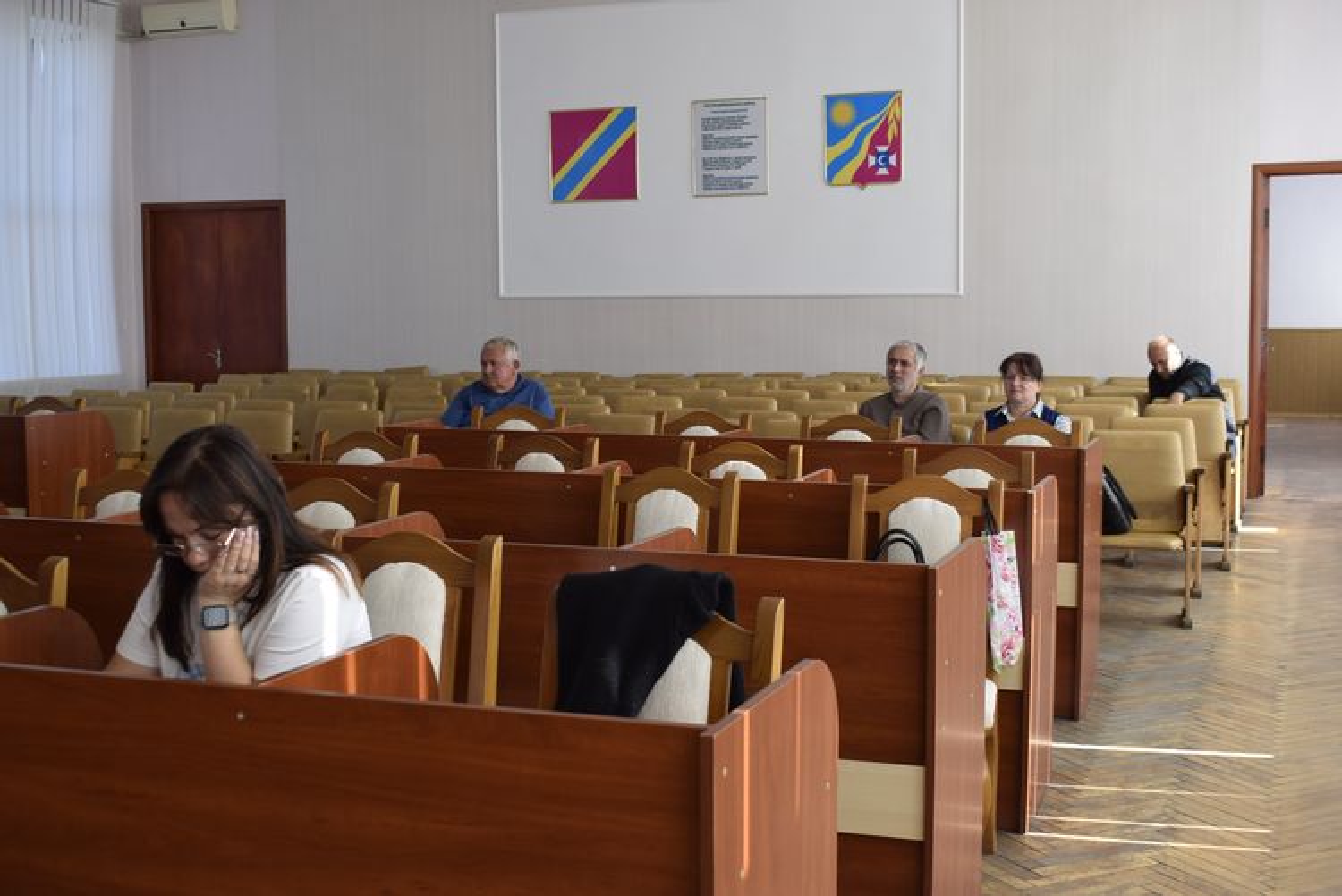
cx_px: 671
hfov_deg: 43.6
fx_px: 1678
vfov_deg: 29.9
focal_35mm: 45
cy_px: 448
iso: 400
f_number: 7.1
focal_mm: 30
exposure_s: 1/200
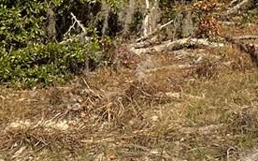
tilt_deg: -2.2
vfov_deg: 8.0
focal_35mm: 160
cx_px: 662
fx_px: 1124
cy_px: -76
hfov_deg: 10.7
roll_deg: -0.2
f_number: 1.5
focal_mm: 5.7
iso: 50
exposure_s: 1/4630
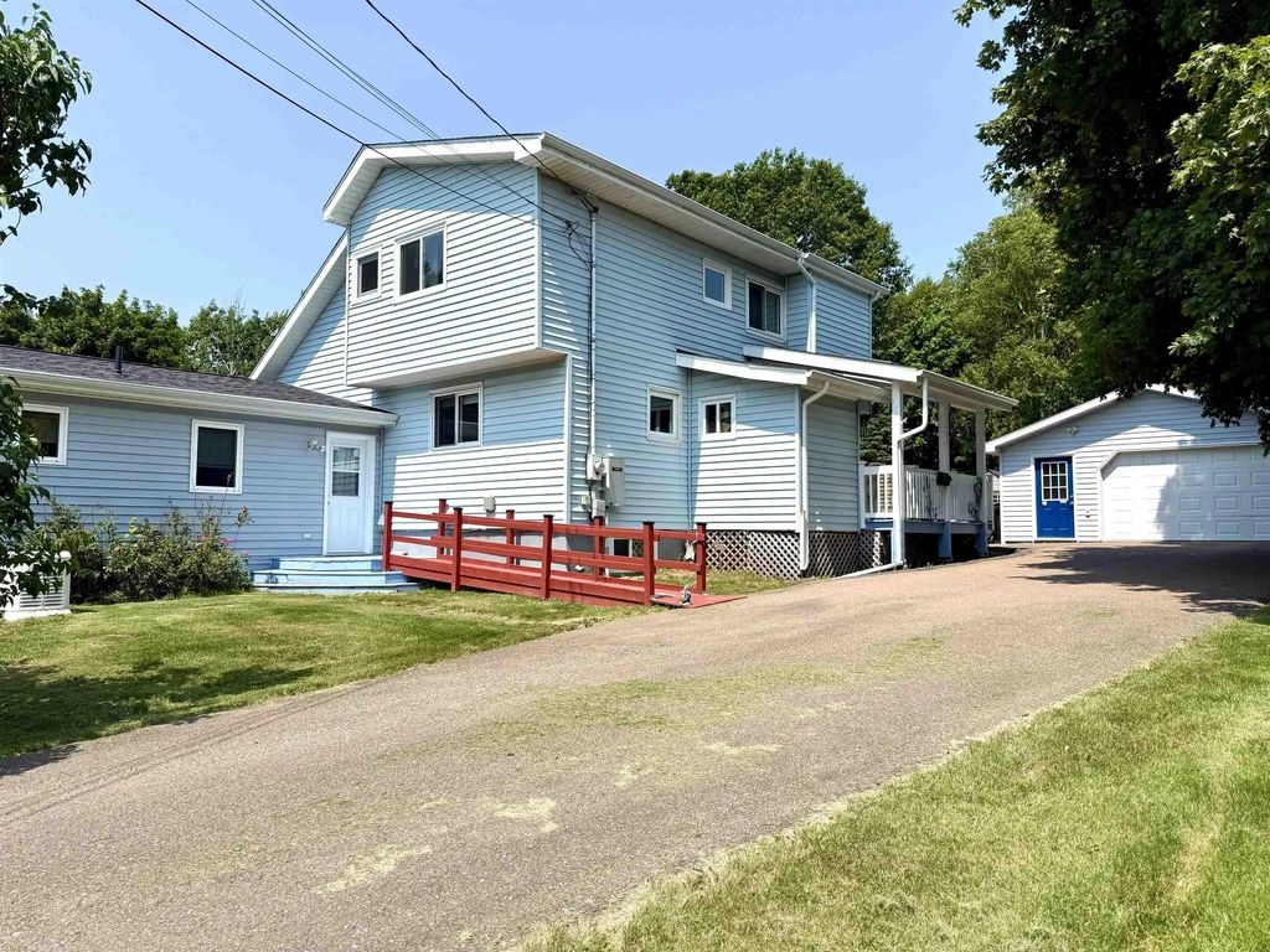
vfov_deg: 56.8
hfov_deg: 71.6
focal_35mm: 24
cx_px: 635
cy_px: 476
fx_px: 881
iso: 80
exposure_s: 1/5319
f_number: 1.78
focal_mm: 6.76
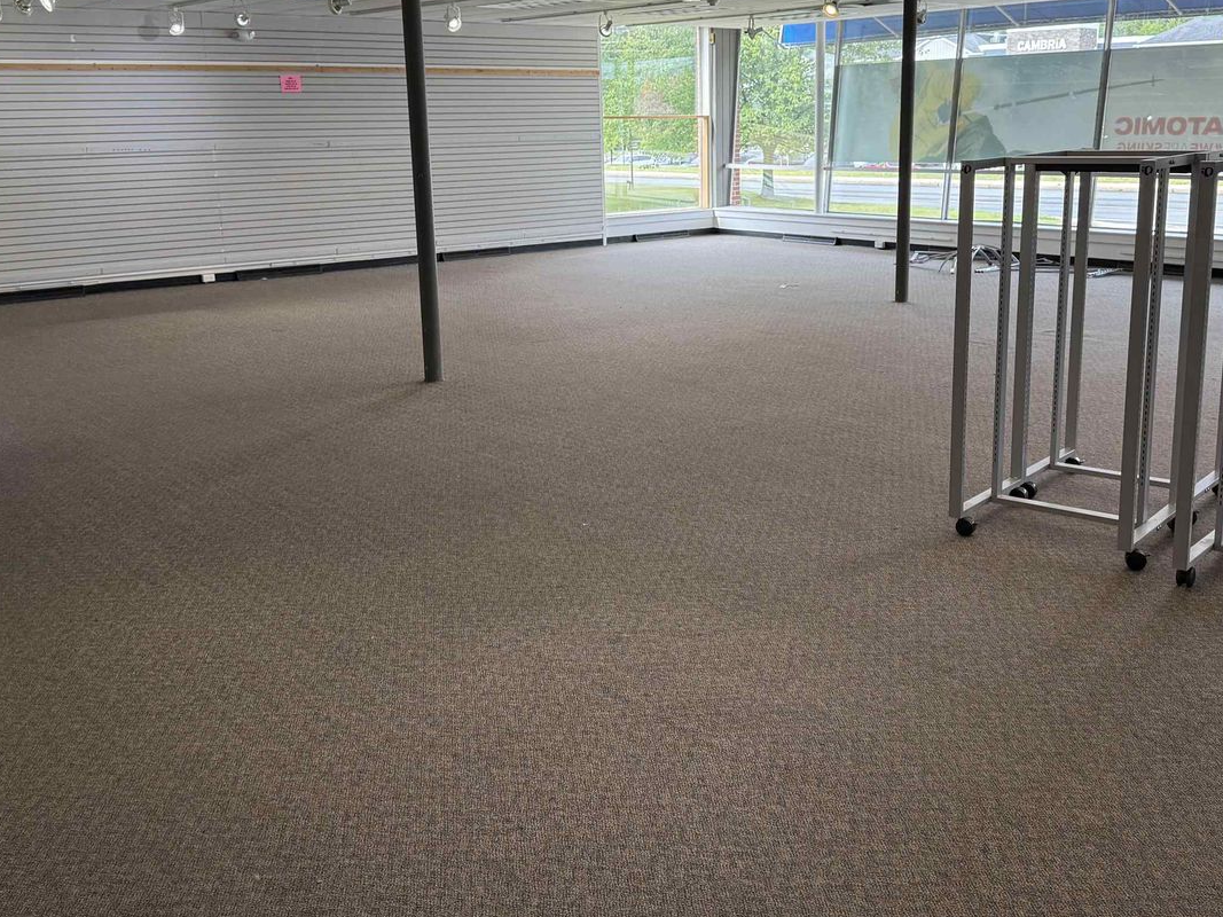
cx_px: 664
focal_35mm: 36
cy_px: 382
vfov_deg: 39.5
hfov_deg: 51.3
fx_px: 1272
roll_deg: +1.4
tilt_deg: -11.4
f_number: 1.78
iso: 160
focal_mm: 6.76
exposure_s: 1/239
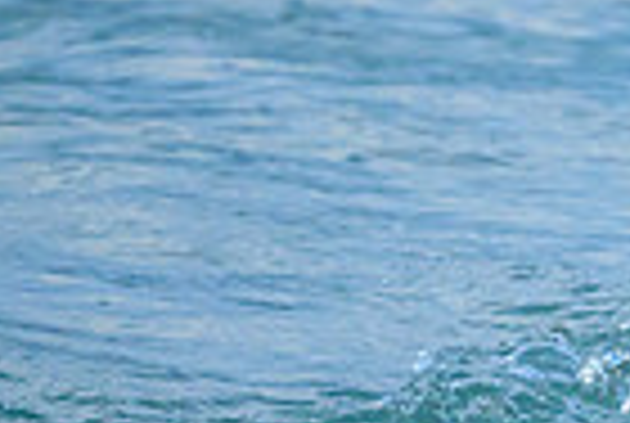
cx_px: 1292
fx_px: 57925
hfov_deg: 0.6
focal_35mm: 3303
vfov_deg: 0.4
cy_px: 277
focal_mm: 800
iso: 3200
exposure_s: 1/2000
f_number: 6.3
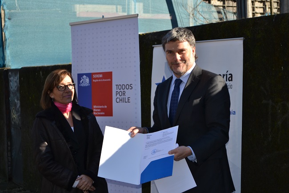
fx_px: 662
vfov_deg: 16.5
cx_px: 144
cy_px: 96
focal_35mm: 82
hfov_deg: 24.6
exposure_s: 1/200
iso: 100
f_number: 6.3
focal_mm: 55
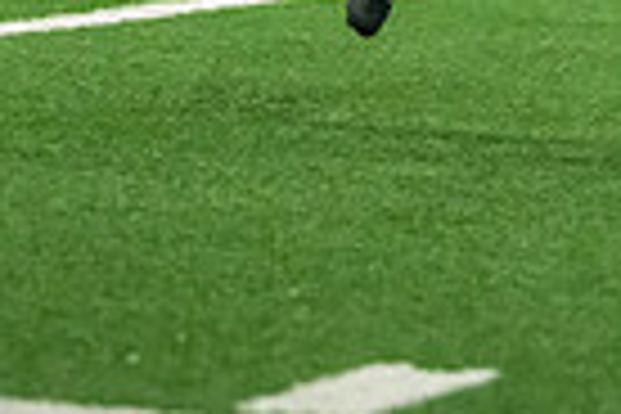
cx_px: 868
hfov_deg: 2.8
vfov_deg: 1.9
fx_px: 12574
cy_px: -443
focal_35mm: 729
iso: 16000
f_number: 5.6
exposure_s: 1/1000
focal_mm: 173
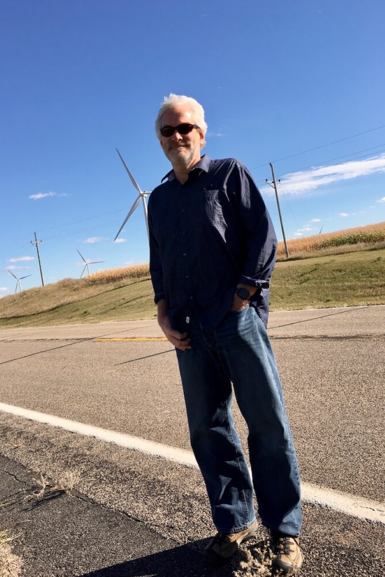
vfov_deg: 60.3
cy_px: 283
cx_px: 165
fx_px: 497
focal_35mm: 31
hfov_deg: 42.2
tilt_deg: -1.7
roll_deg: +9.7
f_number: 2.2
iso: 25
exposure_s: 1/1508
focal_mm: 4.15
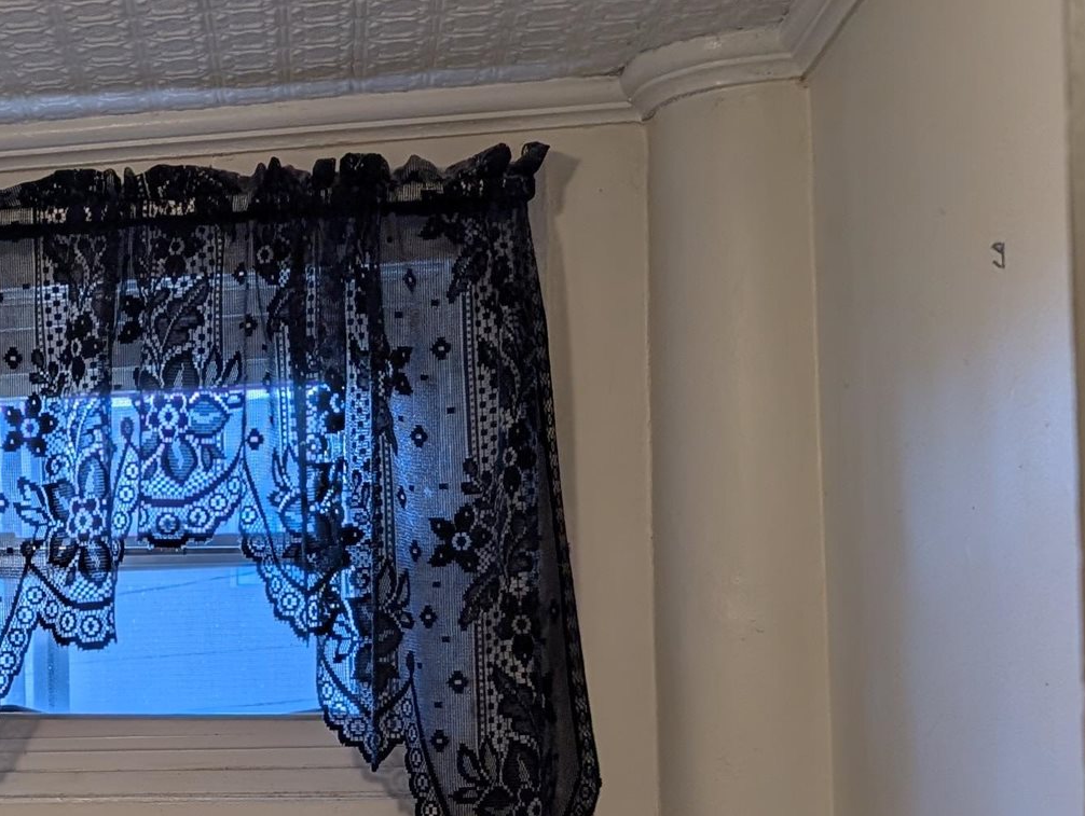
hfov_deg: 24.0
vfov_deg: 19.9
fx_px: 2291
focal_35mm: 73
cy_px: 722
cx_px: -251
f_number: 1.68
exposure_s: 1/202
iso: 20
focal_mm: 6.9
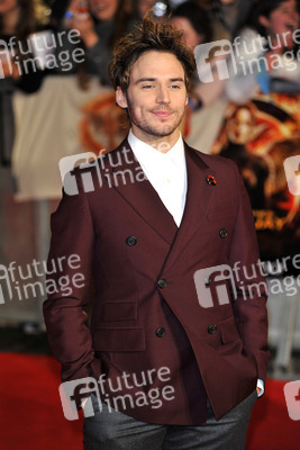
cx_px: 150
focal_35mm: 145
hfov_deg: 9.5
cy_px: 225
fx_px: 1811
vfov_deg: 14.1
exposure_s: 1/250
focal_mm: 145
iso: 1000
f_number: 4
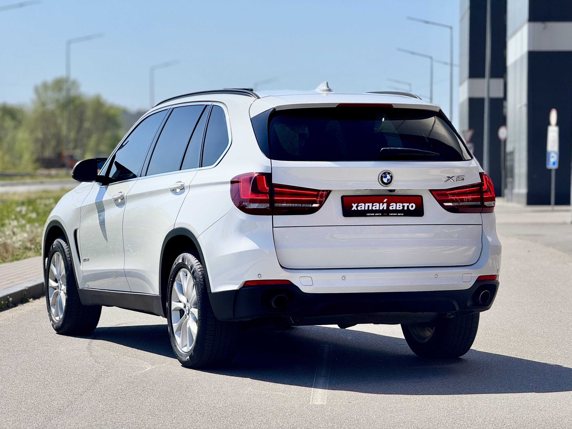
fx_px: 1983
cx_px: 286
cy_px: 214
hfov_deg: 16.4
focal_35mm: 120
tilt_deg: -0.2
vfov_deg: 12.3
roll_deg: -0.5
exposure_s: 1/2358
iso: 50
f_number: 2.8
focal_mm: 15.66
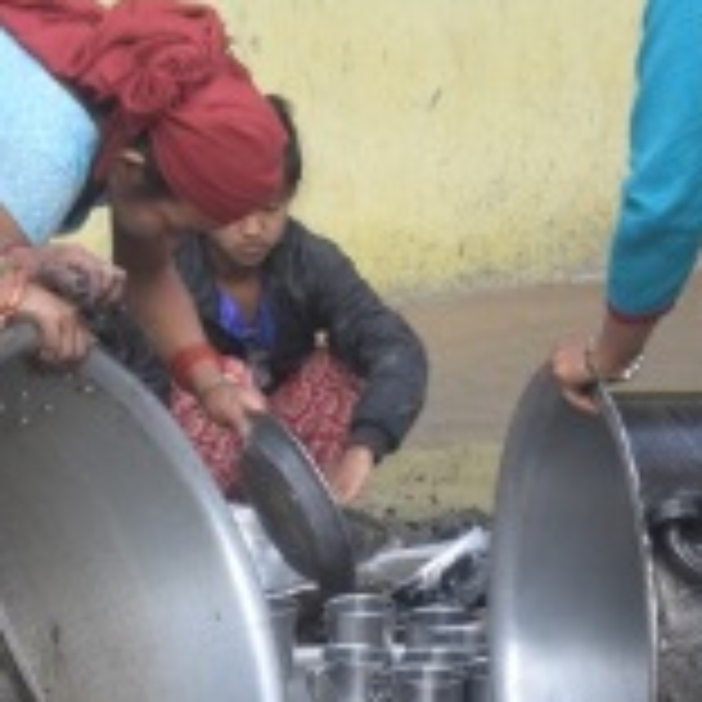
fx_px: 5529
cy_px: 133
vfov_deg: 7.3
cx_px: 270
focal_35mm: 241
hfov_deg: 7.3
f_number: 16
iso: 800
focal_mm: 46
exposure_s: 1/100
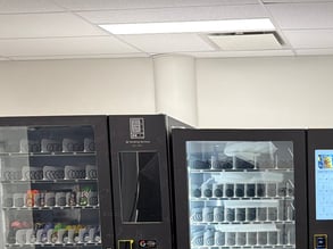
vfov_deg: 22.3
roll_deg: +1.3
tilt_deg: -6.1
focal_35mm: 63
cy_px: 252
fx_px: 605
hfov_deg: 28.5
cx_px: 346
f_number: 1.78
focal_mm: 6.76
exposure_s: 1/100
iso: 125
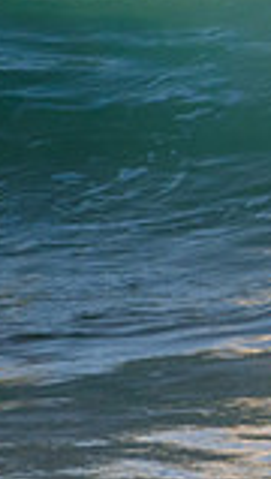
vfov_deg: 0.8
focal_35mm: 2862
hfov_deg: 0.4
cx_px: 852
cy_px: -38
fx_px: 36388
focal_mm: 500
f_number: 5.6
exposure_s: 1/1600
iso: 720
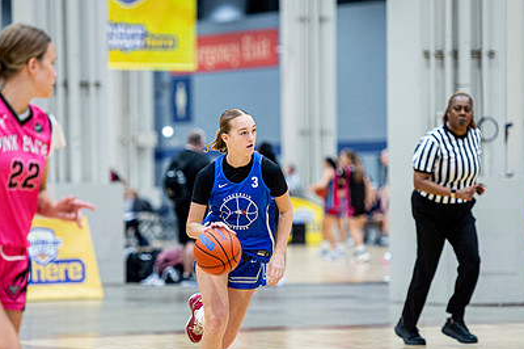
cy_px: 178
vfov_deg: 5.7
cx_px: 249
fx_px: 3476
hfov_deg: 8.6
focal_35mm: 239
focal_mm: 165
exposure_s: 1/400
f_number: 2.8
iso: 2000
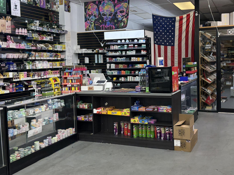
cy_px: 70
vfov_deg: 38.5
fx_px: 250
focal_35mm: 37
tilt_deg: -2.6
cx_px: 153
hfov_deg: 49.4
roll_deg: +2.0
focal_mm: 5.96
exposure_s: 1/185
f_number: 1.6
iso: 125
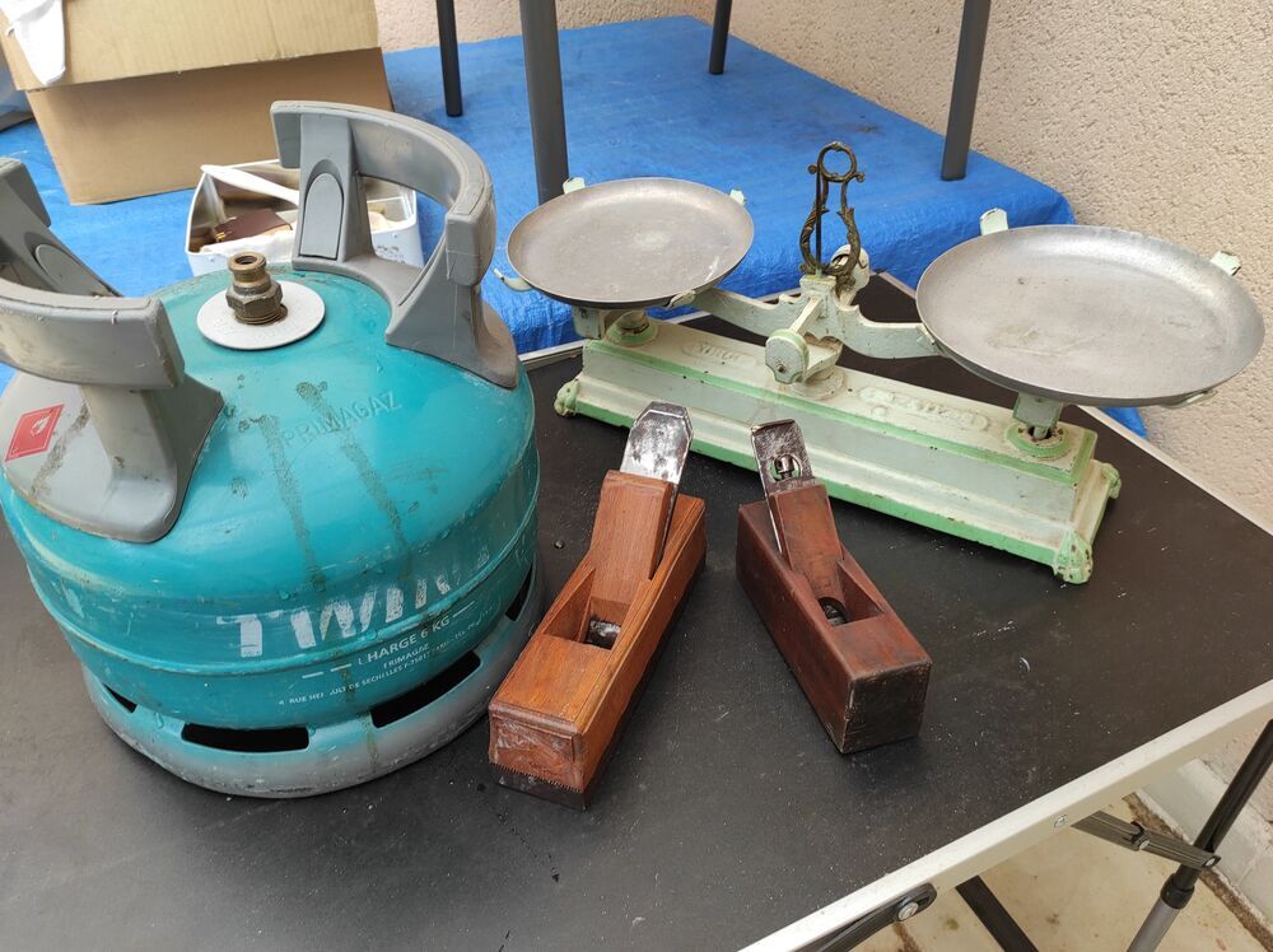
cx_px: 636
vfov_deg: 54.8
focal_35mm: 25
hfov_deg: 69.4
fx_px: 918
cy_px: 476
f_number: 1.89
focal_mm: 5.43
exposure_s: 1/212
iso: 100
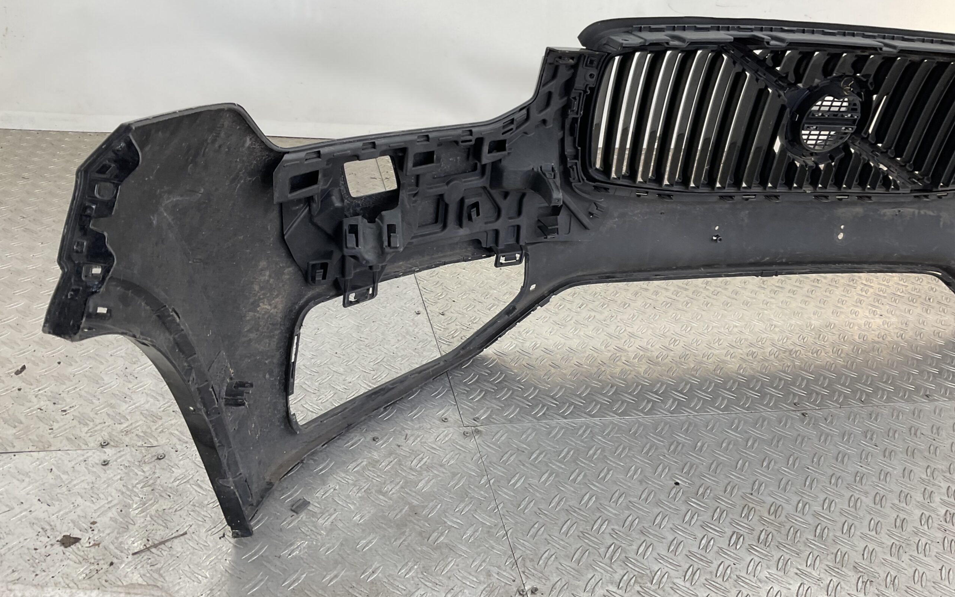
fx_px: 807
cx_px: 480
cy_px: 267
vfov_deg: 40.6
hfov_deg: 61.2
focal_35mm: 31
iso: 25
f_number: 1.8
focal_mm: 3
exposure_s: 1/120
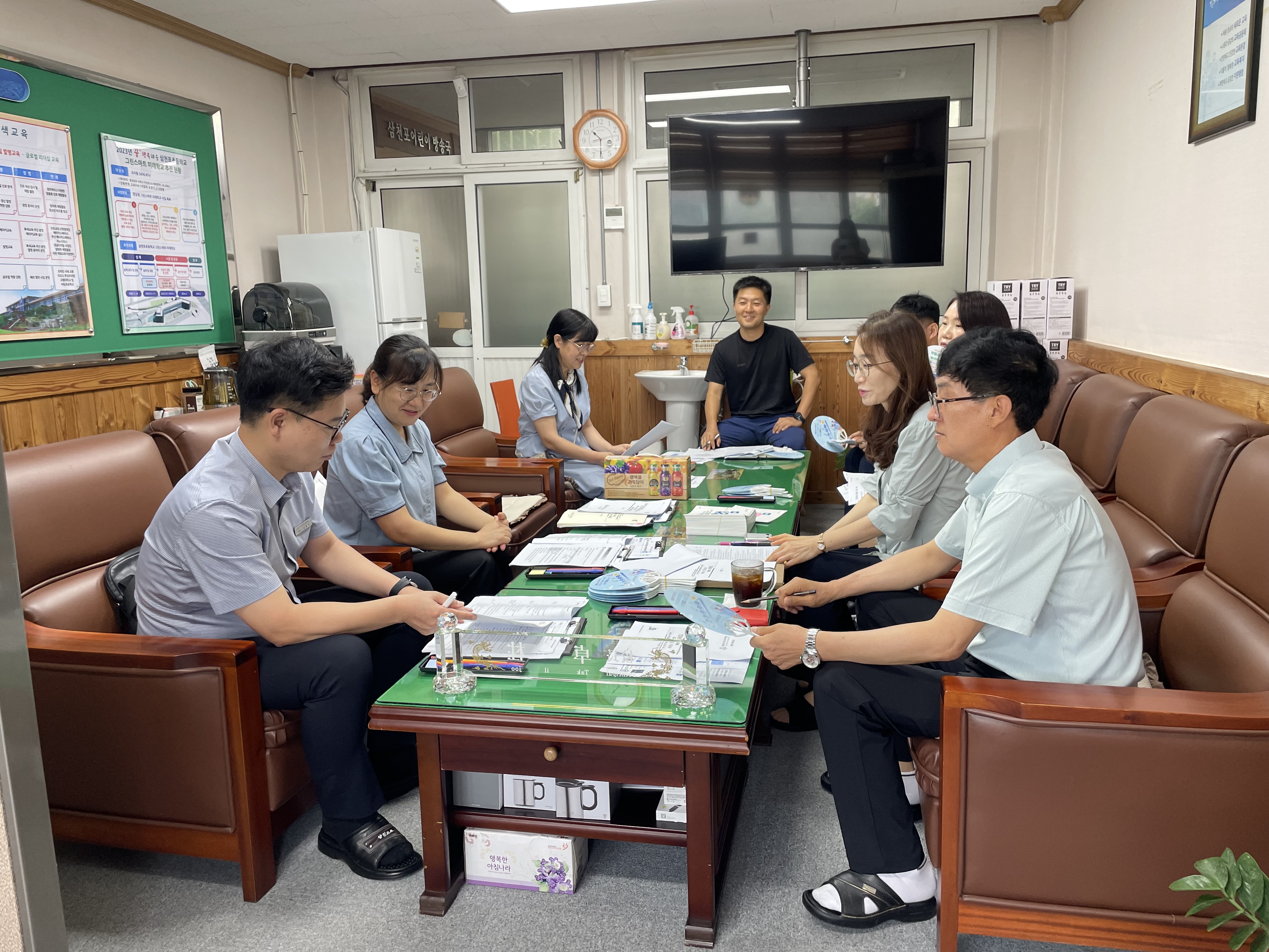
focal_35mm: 26
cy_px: 476
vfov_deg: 53.1
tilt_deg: -9.4
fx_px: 953
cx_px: 634
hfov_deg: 67.3
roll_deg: +1.4
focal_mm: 4.2
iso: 64
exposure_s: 1/60
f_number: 1.6
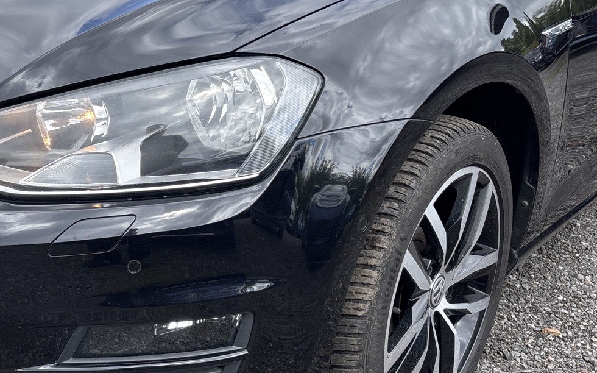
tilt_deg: -17.1
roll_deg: -2.3
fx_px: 878
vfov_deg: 23.9
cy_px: 153
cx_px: 203
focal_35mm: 54
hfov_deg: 37.2
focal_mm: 5.96
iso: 50
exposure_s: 1/894
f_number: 1.6
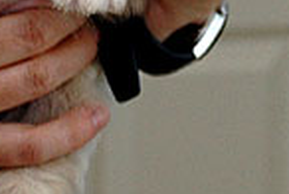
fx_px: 1979
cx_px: 168
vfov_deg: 5.6
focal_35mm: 246
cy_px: -99
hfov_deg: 8.4
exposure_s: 1/60
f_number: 5
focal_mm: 40
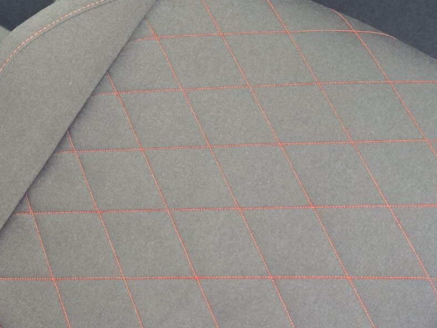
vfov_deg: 18.6
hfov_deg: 24.4
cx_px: -59
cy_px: -85
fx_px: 934
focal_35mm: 74
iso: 125
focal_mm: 6.3
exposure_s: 1/180
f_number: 1.7
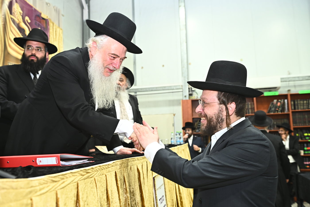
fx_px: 276
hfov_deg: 58.7
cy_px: 104
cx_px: 155
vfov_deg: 41.1
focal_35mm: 32
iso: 1600
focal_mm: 32
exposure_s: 1/200
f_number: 4
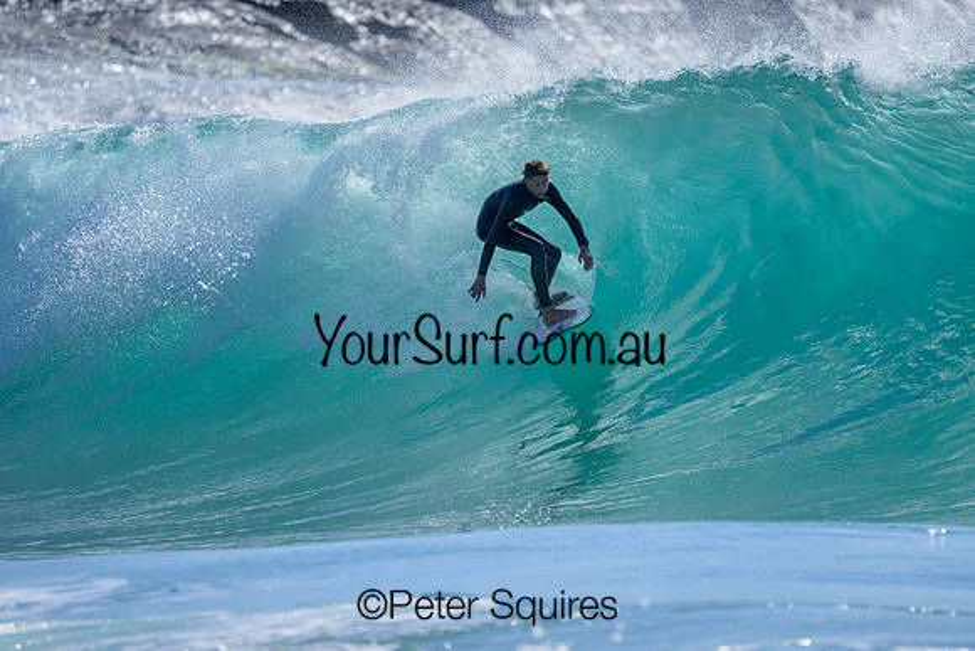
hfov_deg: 2.1
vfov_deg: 1.4
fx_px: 26163
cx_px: 589
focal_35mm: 966
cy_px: 393
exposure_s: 1/2000
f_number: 6.3
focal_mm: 800
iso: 2200
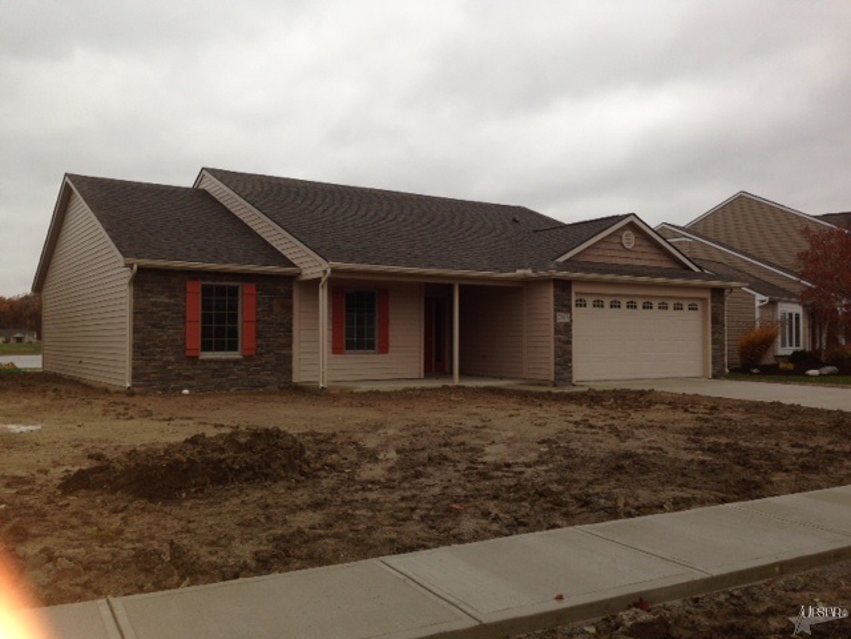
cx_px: 426
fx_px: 811
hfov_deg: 55.4
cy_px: 320
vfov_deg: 42.9
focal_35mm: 33
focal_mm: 4.12
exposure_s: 1/134
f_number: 2.4
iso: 50
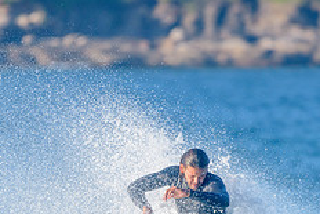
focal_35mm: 1253
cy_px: 252
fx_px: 11144
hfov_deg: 1.6
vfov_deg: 1.1
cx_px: 190
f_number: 5.6
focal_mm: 500
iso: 400
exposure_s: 1/2000
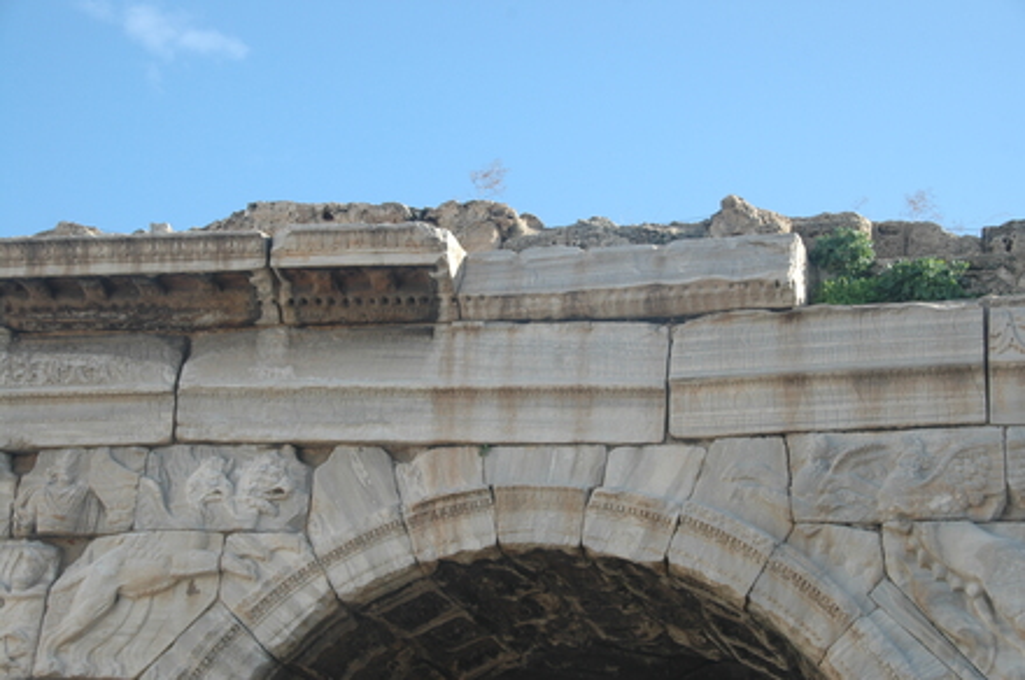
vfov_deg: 18.9
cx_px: 512
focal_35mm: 72
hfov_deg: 28.1
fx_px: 2047
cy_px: 340
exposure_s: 1/250
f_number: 9
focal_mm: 48
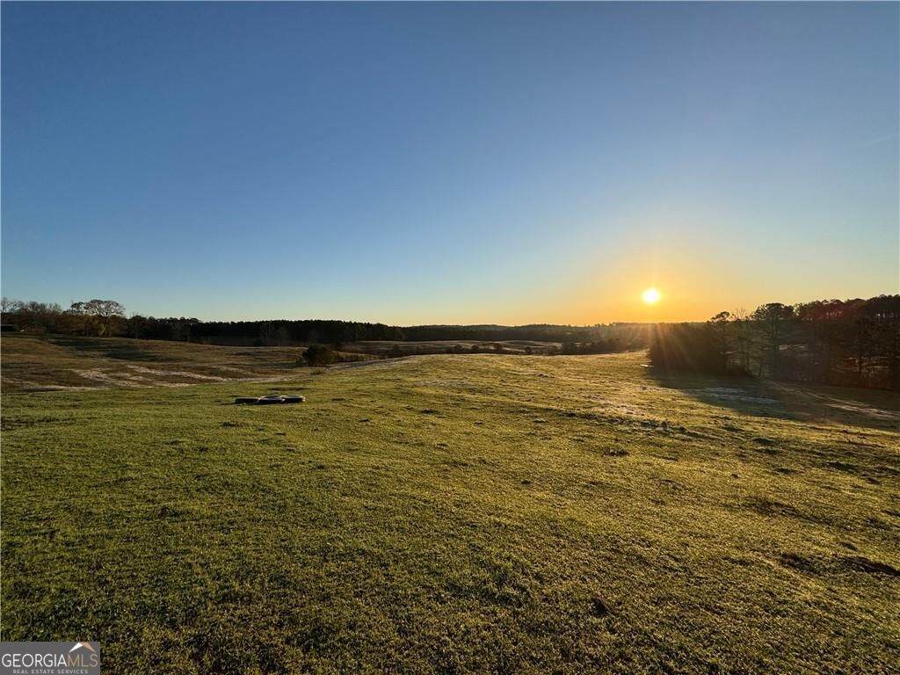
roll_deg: +0.8
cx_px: 450
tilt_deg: -1.3
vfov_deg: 85.7
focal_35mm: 14
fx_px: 364
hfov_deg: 102.1
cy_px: 338
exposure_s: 1/1880
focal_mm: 2.22
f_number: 2.2
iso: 50
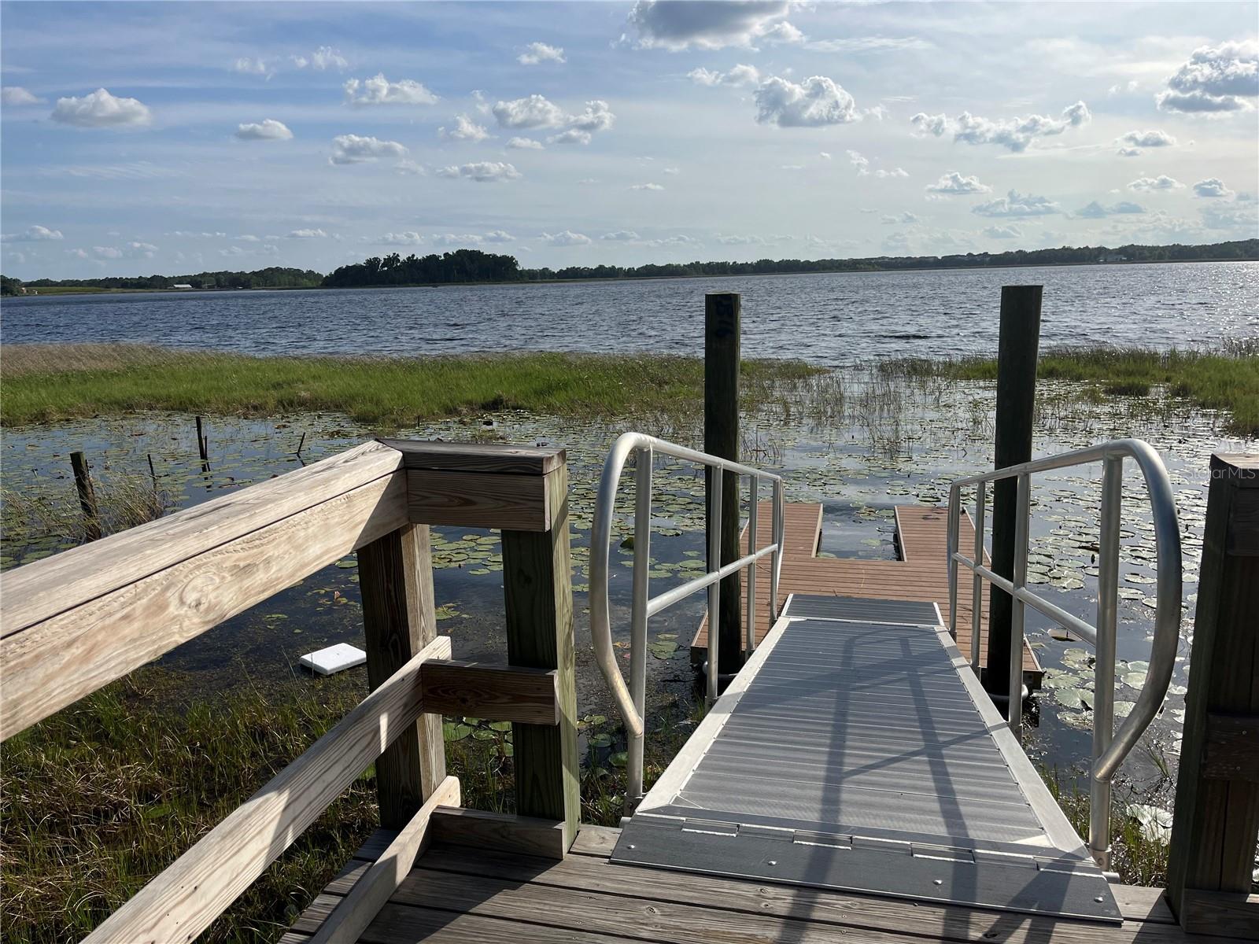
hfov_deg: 67.3
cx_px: 630
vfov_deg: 53.1
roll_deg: +1.7
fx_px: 946
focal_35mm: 26
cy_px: 472
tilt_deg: -11.8
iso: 50
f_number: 1.6
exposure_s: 1/6494
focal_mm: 5.1
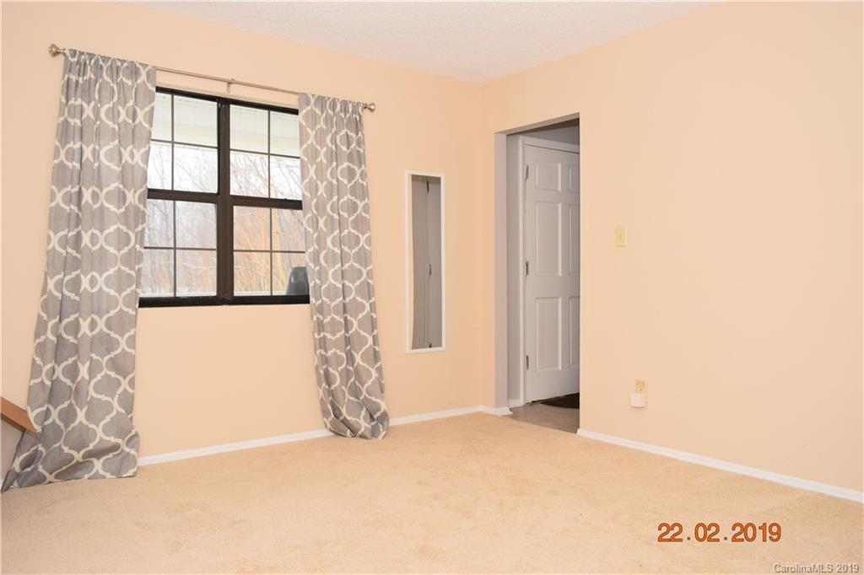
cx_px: 432
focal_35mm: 27
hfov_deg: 67.4
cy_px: 288
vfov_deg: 47.9
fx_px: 648
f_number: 5
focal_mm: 18
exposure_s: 1/100
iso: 800
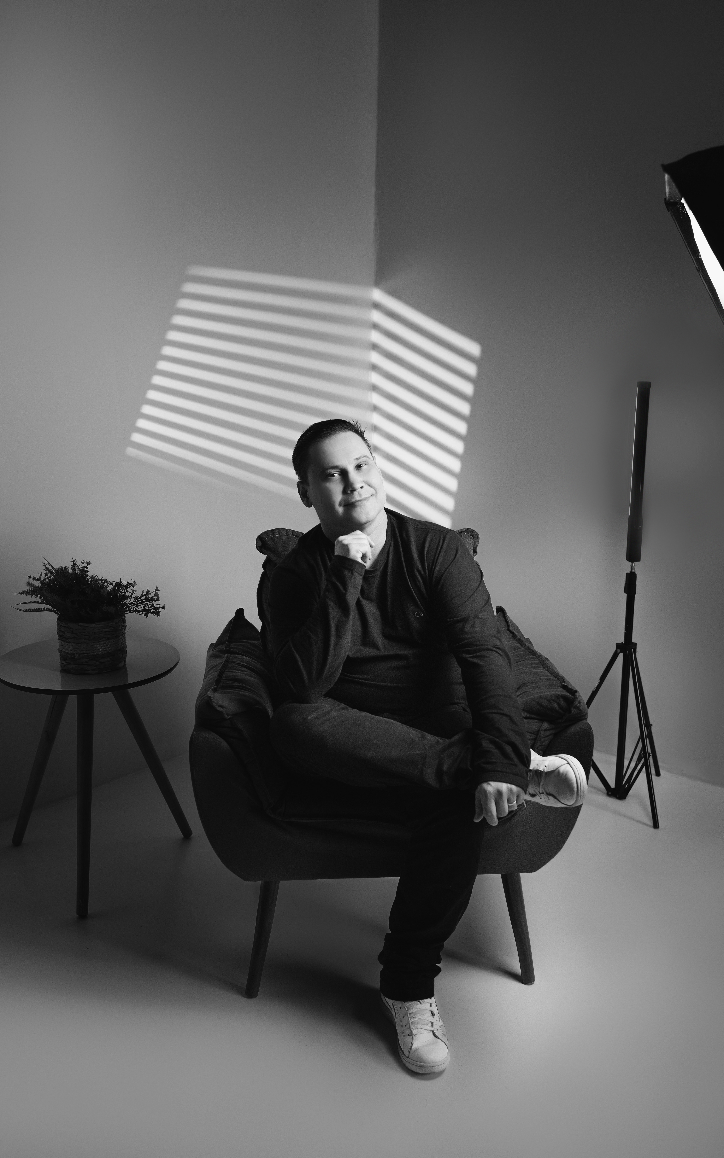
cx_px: 367
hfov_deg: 35.3
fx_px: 1137
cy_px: 578
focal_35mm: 36
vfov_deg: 54.0
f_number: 3.2
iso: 200
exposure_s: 1/125
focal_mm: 35
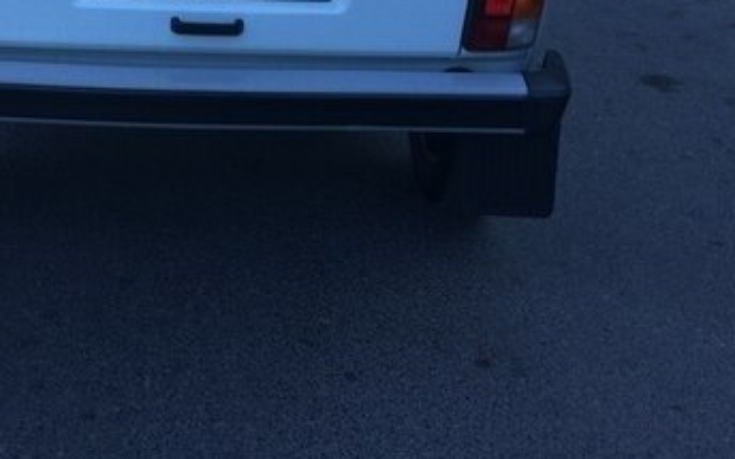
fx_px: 1182
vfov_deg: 20.8
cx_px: 209
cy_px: -65
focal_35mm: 59
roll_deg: -2.6
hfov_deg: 34.0
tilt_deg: -13.9
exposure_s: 1/402
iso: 32
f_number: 2.2
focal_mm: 4.15
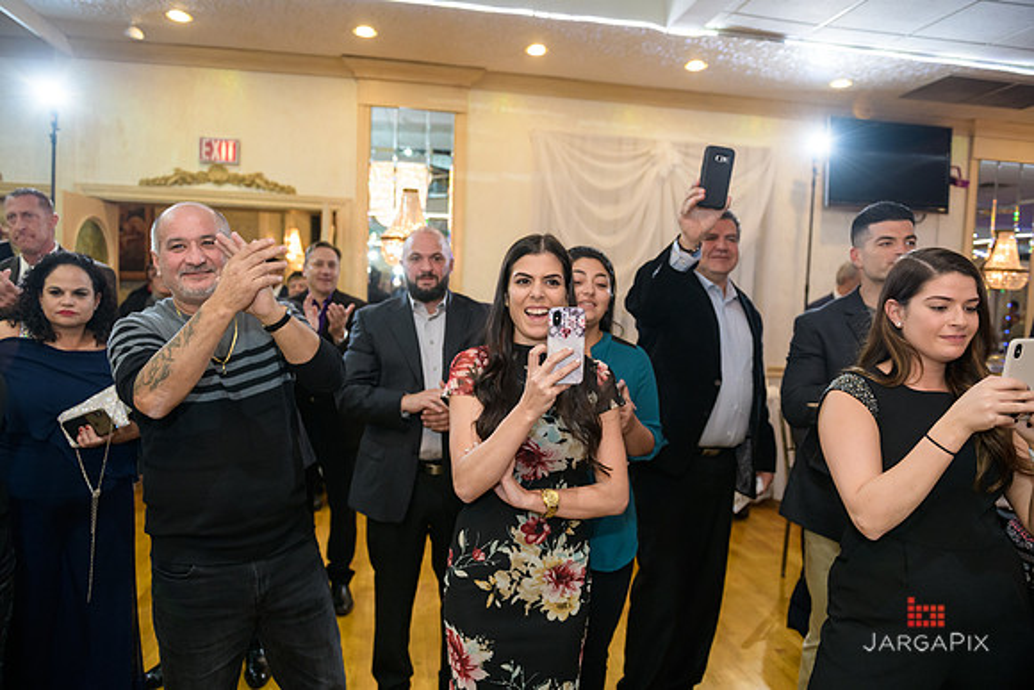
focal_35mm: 24
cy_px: 345
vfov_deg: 53.2
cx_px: 517
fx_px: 689
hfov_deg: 73.7
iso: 1250
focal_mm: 24
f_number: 3.2
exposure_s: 1/125
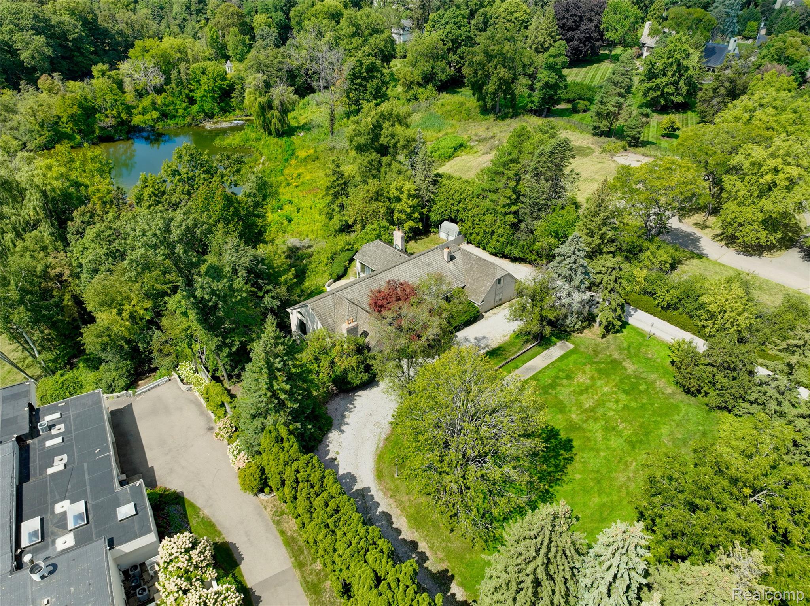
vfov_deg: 56.8
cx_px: 405
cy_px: 303
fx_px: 561
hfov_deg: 71.6
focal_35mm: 24
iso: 100
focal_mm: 12.3
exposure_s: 1/1000
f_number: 2.8
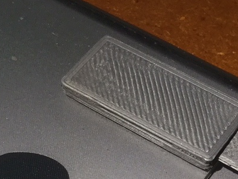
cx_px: 250
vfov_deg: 14.3
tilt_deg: -60.9
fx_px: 681
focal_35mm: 99
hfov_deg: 19.2
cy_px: 234
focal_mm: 3.3
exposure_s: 1/33
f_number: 2.4
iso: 32
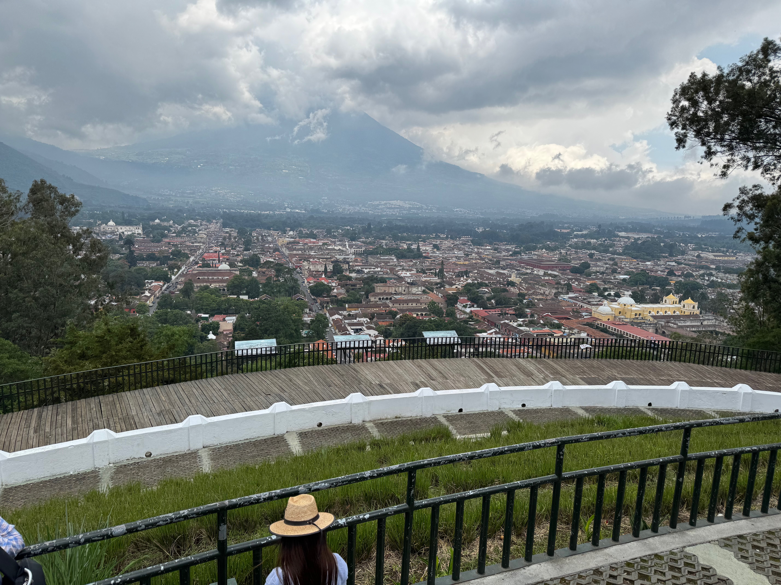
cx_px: 390
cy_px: 292
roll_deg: -2.0
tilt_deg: -10.6
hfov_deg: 71.6
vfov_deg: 56.8
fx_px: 541
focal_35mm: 24
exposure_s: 1/4310
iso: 80
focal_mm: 6.76
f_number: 1.78
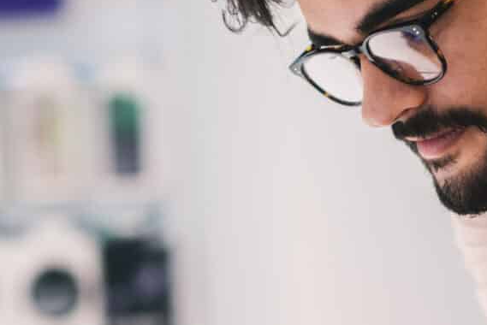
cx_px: 396
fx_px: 2436
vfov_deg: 7.6
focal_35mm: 180
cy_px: 210
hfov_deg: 11.4
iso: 320
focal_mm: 50
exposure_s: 1/125
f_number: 1.8
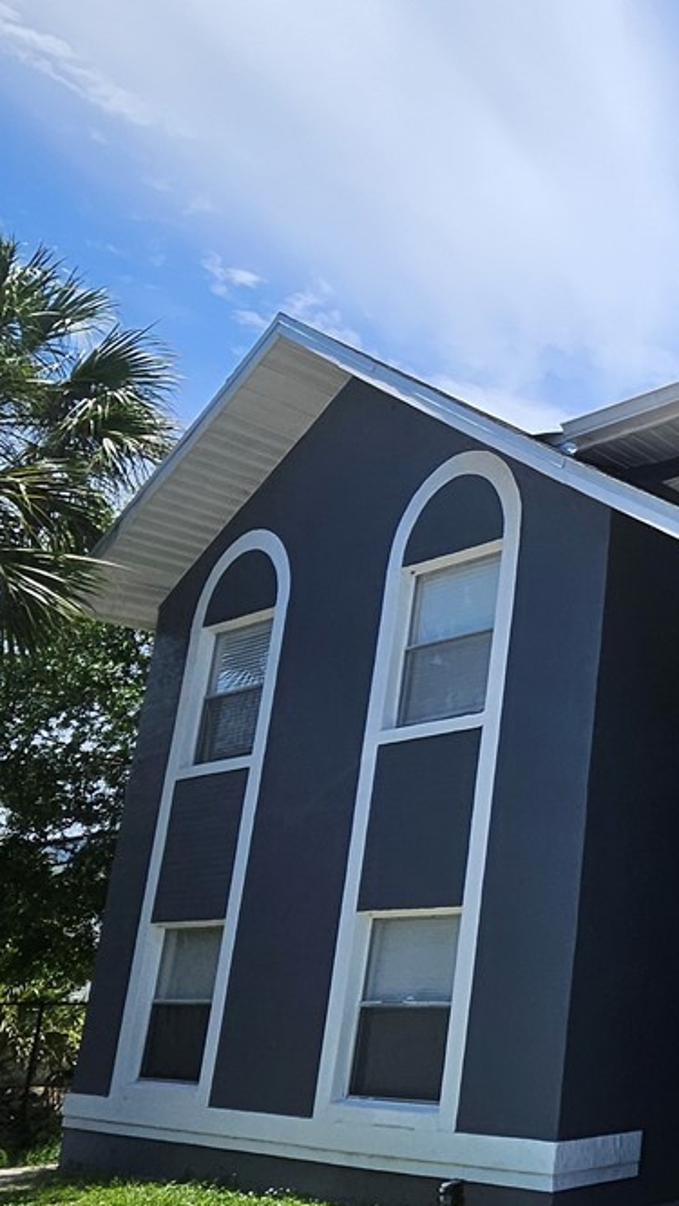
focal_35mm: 34
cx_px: 994
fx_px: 1087
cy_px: 730
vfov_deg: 57.5
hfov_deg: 26.3
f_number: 2.2
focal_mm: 1.74
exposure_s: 1/1554
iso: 32
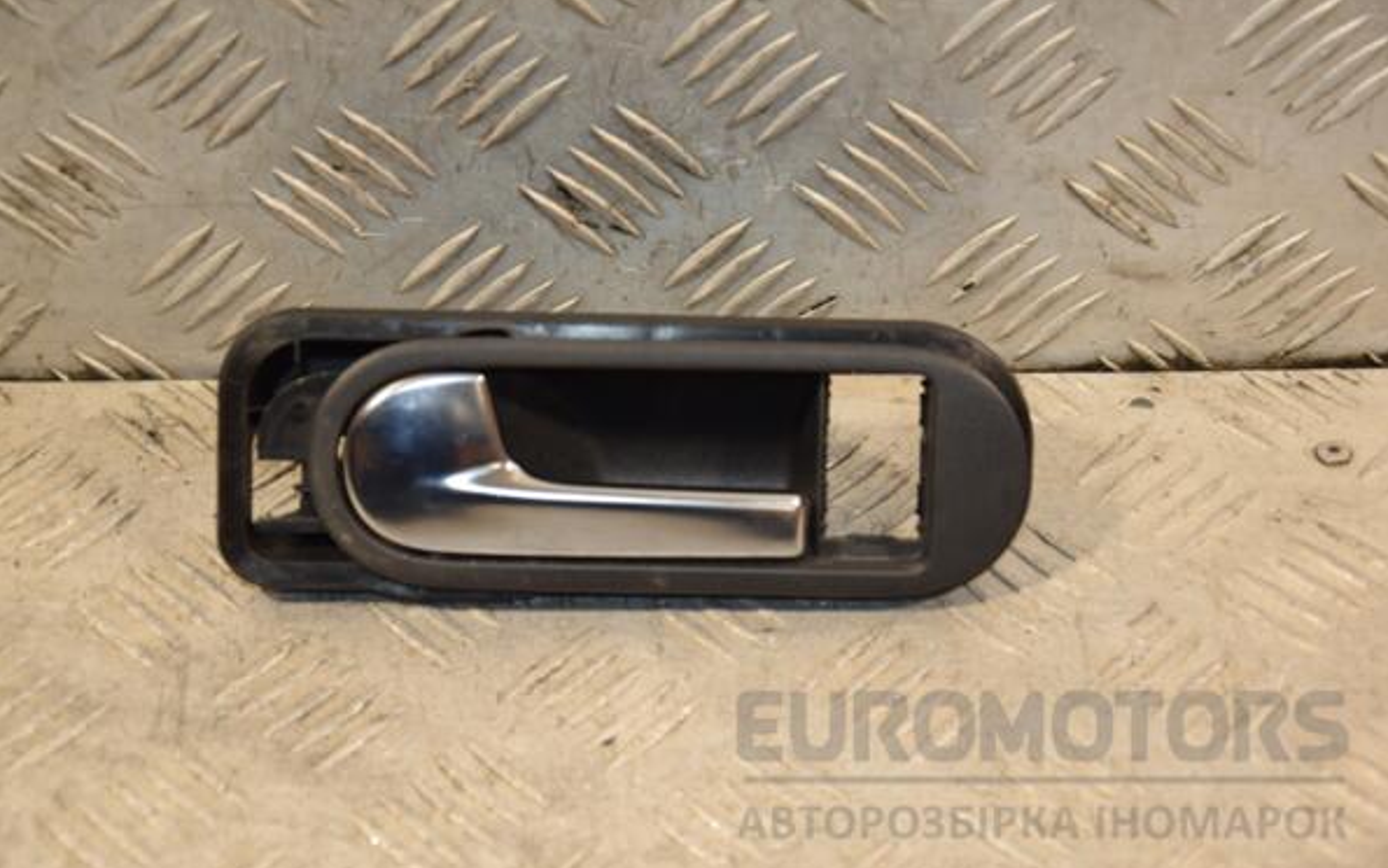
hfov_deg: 19.3
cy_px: 415
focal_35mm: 108
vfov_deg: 12.1
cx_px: 693
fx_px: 4086
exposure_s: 1/125
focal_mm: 70
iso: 800
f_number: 5.3
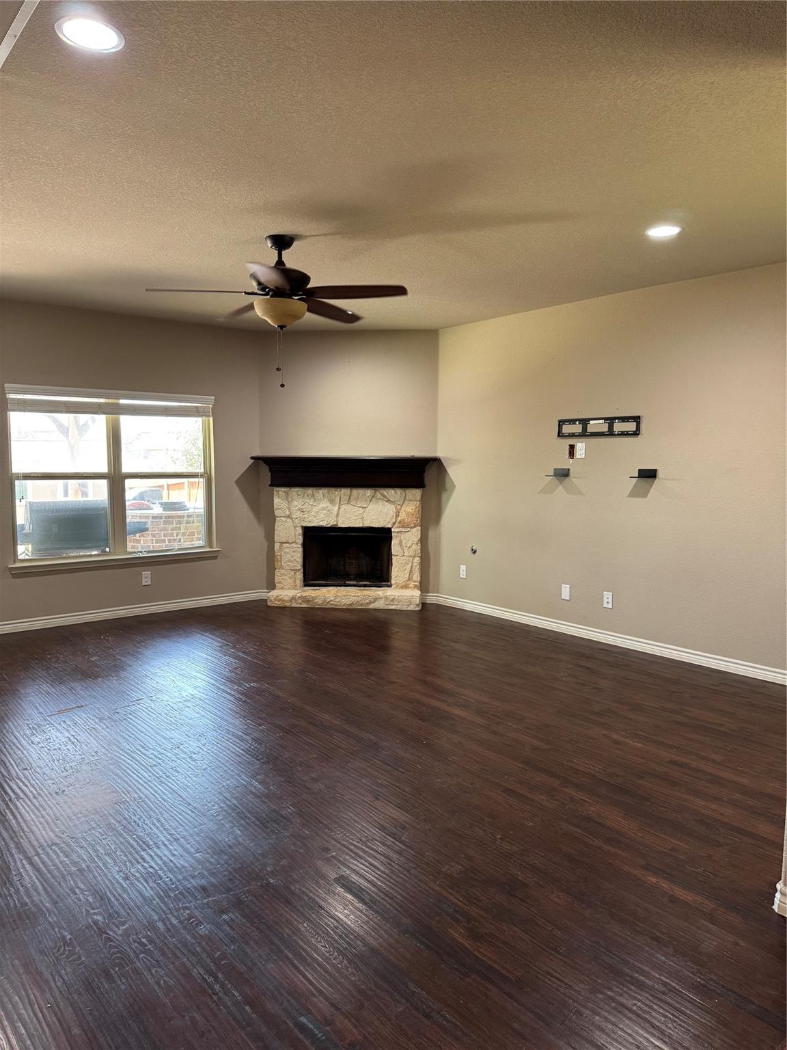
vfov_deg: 71.6
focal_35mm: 24
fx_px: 728
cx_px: 394
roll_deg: +0.1
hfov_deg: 56.8
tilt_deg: -5.1
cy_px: 525
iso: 250
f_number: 1.78
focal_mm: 6.76
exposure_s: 1/60
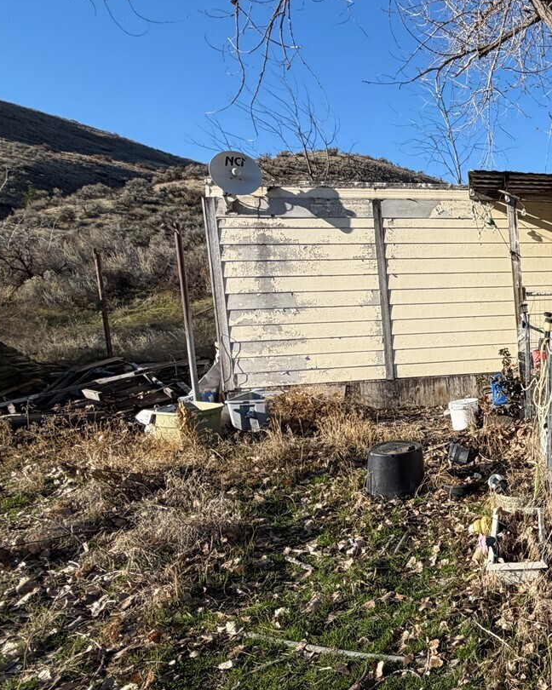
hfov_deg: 41.3
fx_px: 551
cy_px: 357
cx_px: 620
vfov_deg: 64.1
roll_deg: +1.4
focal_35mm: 27
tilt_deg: -7.5
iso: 32
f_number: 2.2
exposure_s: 1/770
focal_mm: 2.22
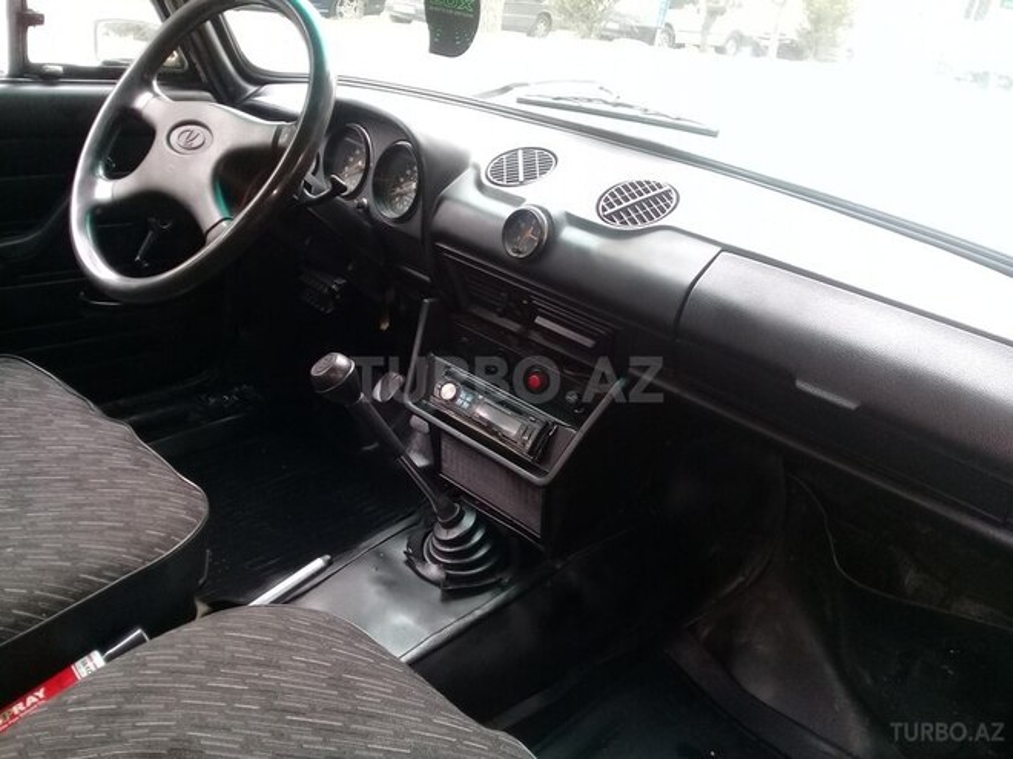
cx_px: 506
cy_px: 380
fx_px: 907
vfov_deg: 45.4
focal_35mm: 31
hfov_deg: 58.4
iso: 80
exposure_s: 1/33
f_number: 2.2
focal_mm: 3.3
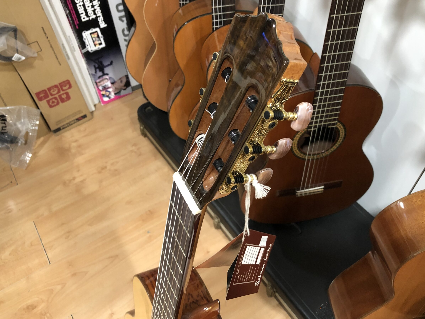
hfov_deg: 59.9
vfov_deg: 46.8
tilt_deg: -50.2
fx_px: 368
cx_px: 225
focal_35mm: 30
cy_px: 158
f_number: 1.8
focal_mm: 3.99
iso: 100
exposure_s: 1/11
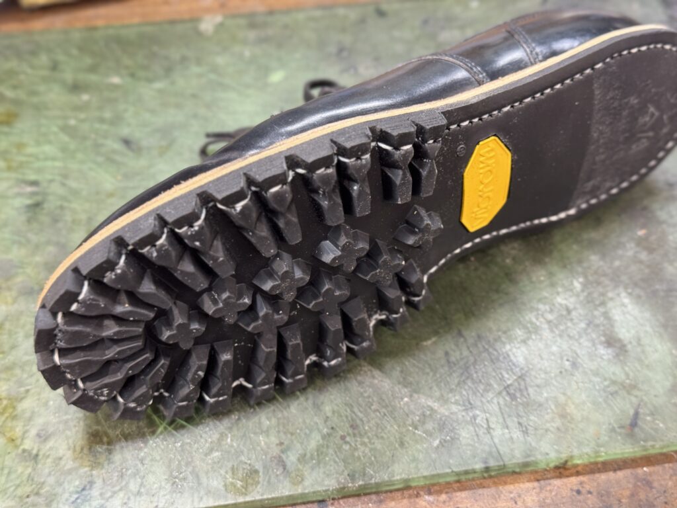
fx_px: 939
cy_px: 254
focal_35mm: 48
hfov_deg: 39.7
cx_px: 338
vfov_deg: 30.3
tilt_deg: -53.8
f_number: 1.78
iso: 320
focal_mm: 6.76
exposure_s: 1/40
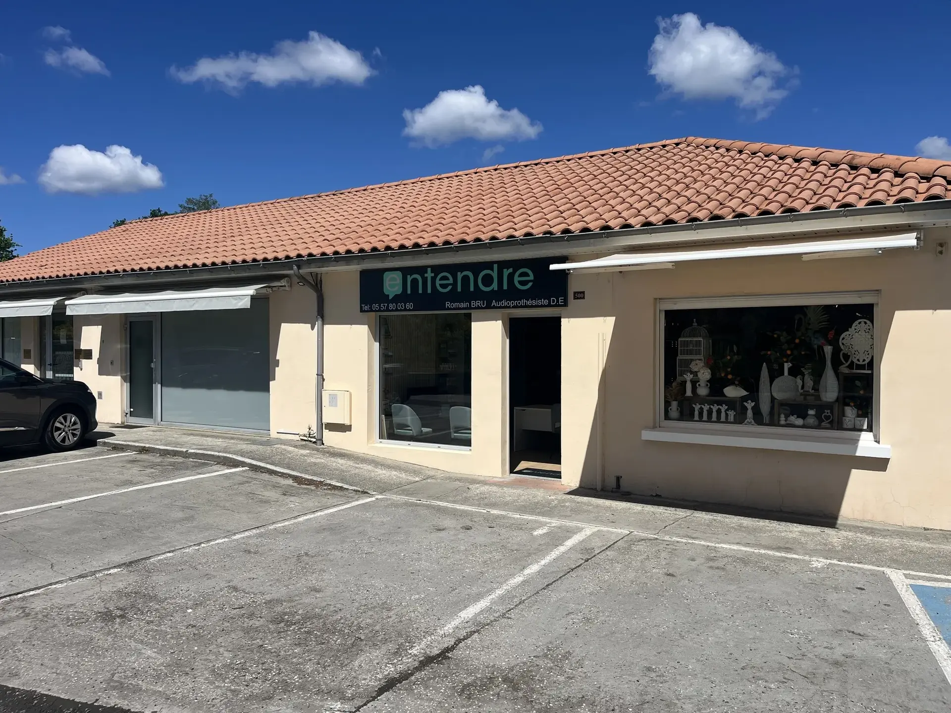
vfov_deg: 53.1
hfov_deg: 67.3
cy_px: 356
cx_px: 476
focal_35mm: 26
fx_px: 714
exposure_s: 1/6494
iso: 50
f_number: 1.6
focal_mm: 5.1
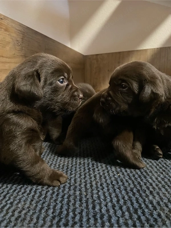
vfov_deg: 67.3
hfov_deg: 53.1
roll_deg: +1.6
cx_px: 86
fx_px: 171
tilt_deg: -7.6
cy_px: 114
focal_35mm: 26
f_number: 1.6
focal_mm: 4.2
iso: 1000
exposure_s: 1/28
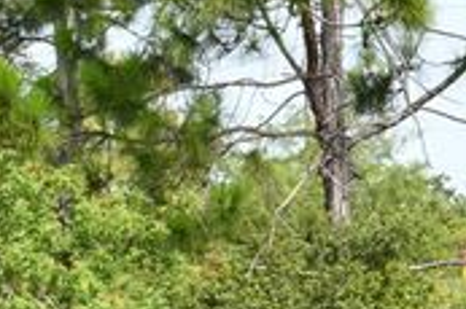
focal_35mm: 215
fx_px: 2780
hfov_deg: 9.2
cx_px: 770
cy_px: 567
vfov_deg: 6.2
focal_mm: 29
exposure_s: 1/250
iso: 200
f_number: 7.1
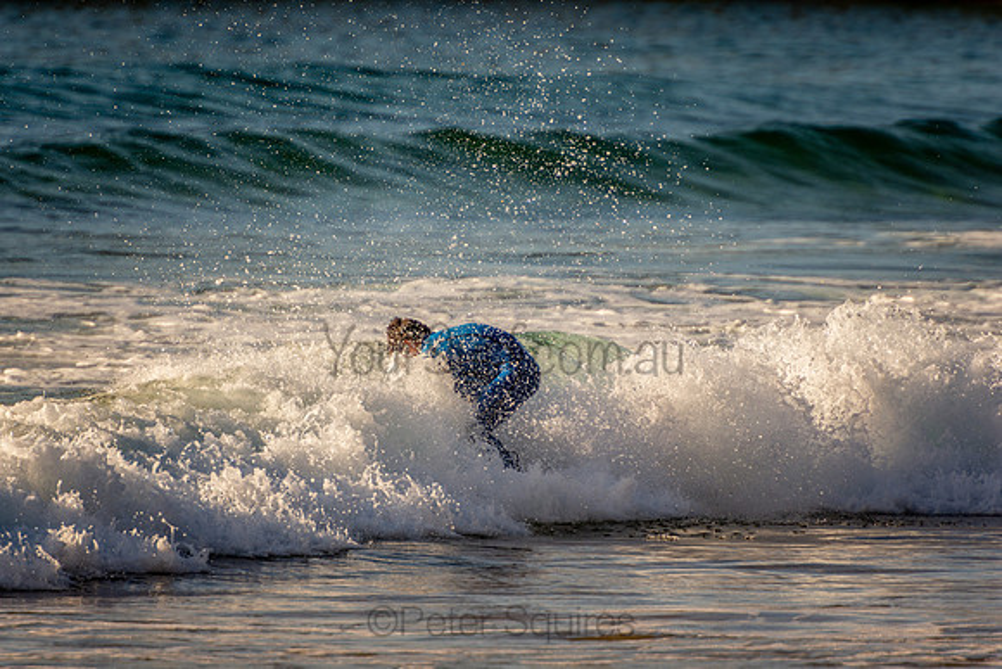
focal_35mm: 600
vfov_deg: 2.3
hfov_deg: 3.4
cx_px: 501
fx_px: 16703
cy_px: 334
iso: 280
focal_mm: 400
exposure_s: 1/1250
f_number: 5.6
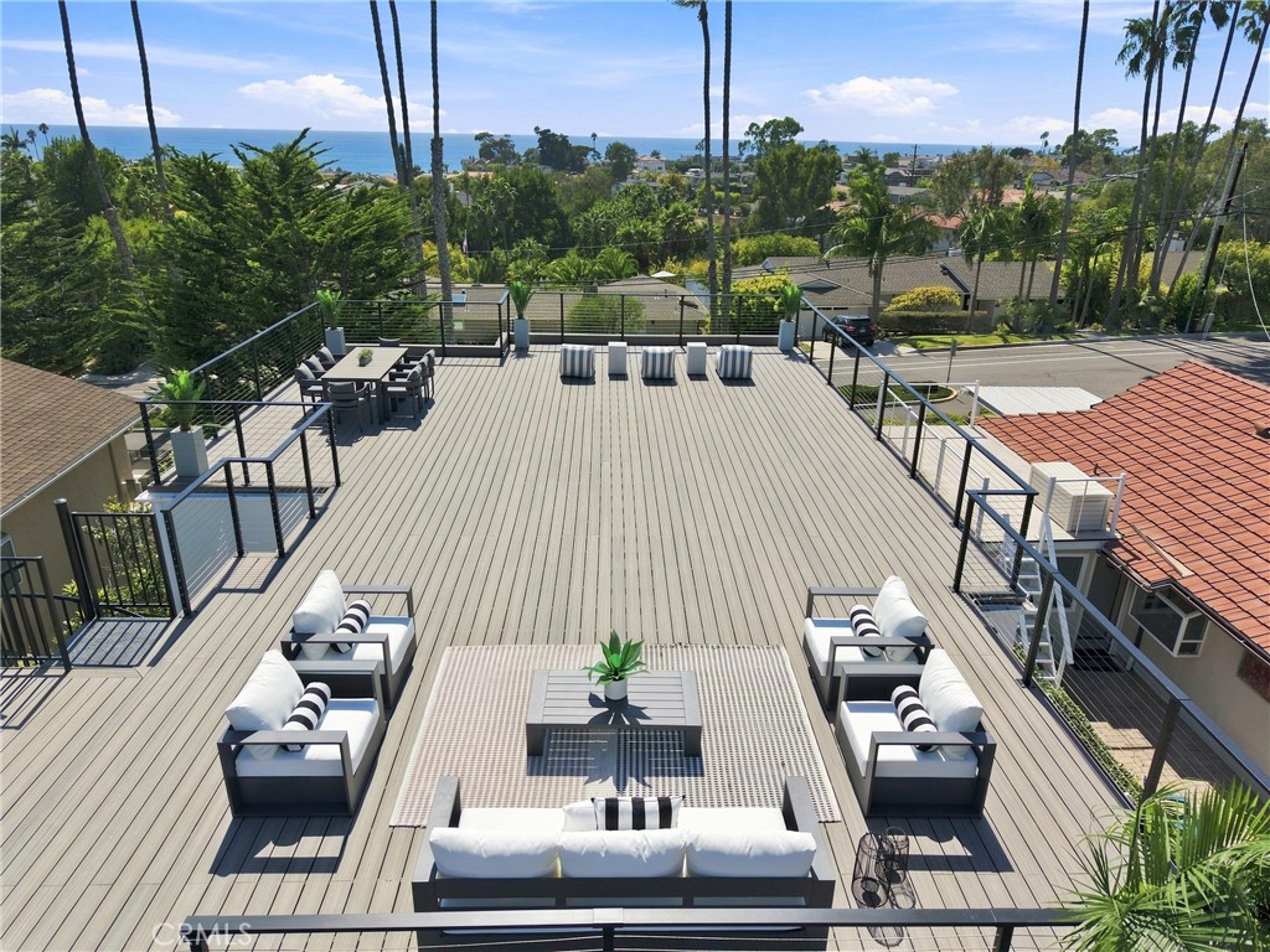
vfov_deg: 56.8
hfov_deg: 71.6
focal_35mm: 24
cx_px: 635
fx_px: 881
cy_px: 476
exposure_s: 1/8000
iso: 330
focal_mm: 8.7
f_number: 1.8
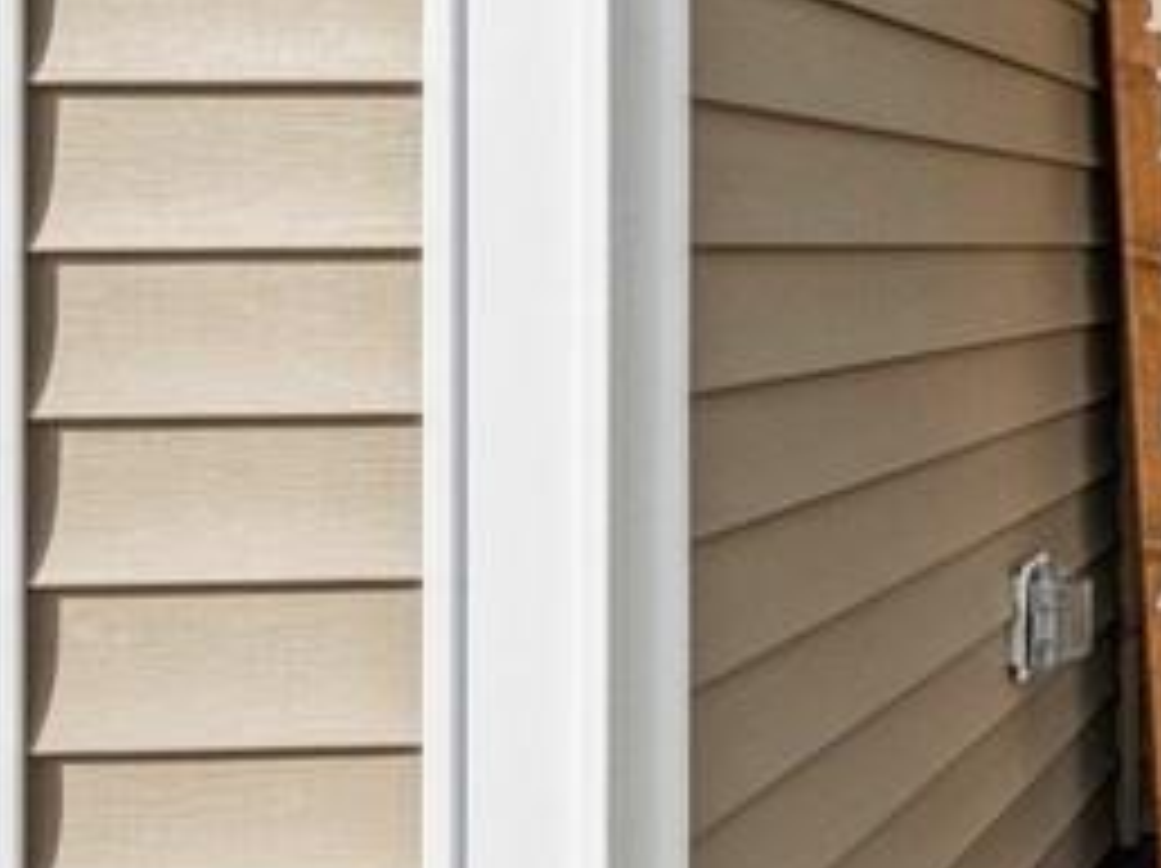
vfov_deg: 25.2
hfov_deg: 26.4
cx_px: 1654
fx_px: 1910
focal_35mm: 57
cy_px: 189
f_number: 10
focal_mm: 17
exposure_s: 1/1000
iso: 320
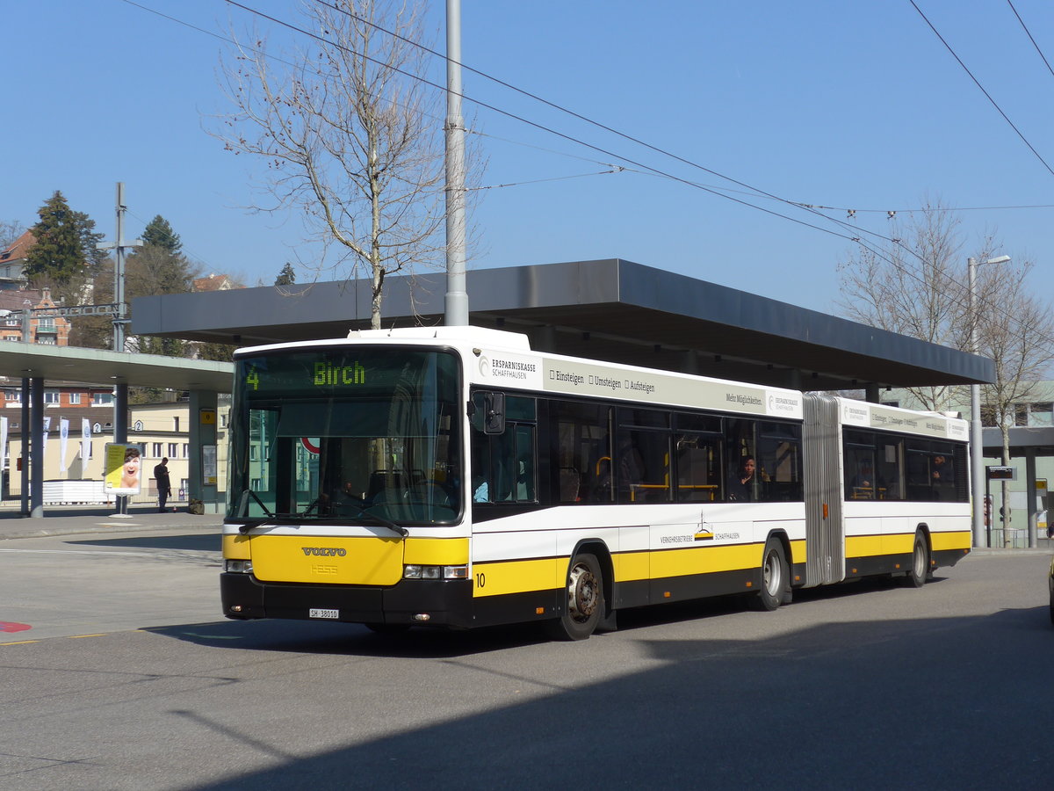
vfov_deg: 24.8
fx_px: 1796
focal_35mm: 59
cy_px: 396
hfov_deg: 32.7
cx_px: 527
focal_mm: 12
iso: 80
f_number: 3.5
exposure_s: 1/1300
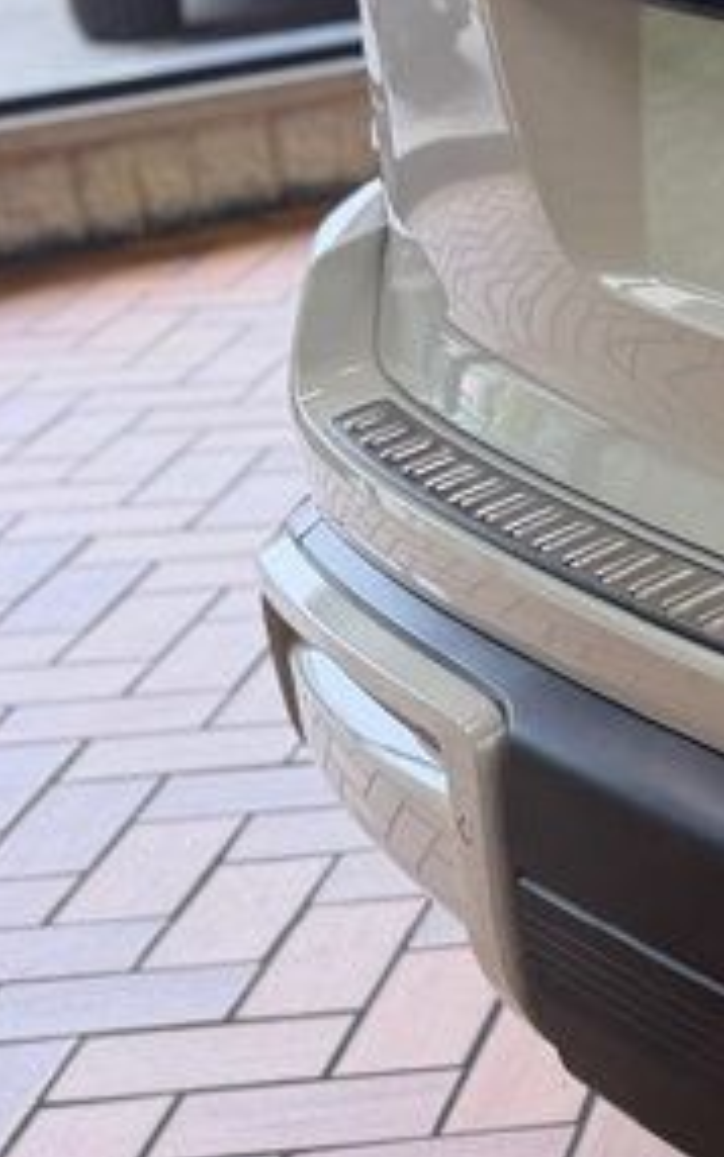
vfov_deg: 22.5
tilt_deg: -15.9
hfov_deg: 11.0
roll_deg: +0.2
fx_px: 2870
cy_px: 251
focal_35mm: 91
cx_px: 1966
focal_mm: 6.76
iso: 80
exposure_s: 1/176
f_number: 1.78
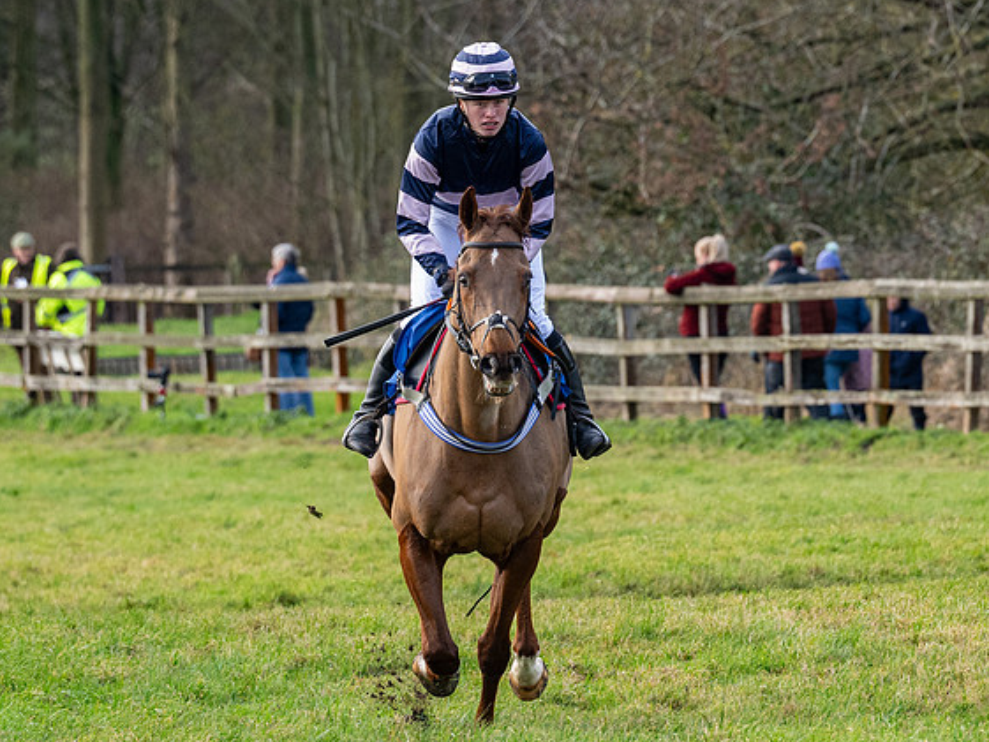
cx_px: 584
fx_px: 13774
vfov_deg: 3.1
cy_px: 332
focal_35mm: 482
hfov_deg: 4.1
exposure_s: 1/800
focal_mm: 185
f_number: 5
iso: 800
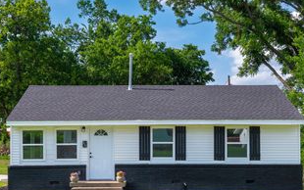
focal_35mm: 64
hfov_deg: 32.0
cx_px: 152
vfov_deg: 20.2
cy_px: 142
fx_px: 530
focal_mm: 39
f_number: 11
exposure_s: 1/400
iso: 640
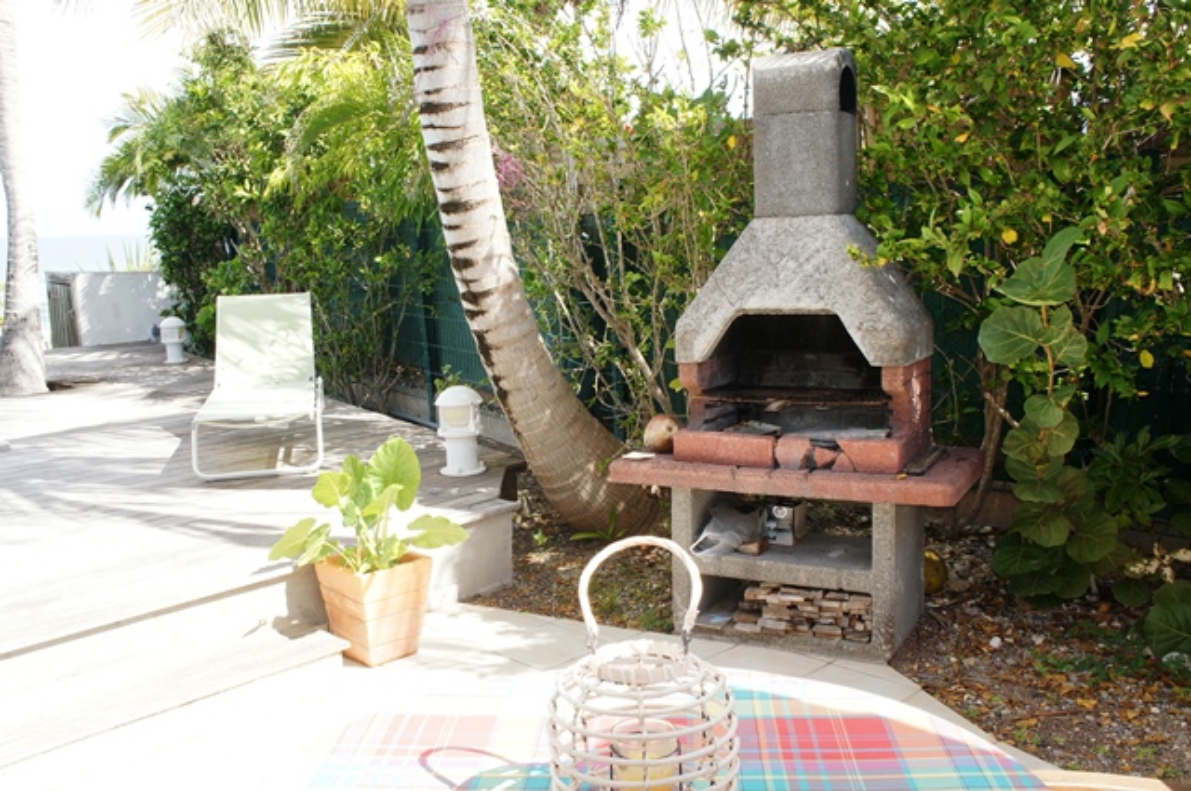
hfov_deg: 57.3
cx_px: 596
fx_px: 1090
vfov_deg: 39.9
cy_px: 396
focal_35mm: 33
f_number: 10
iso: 200
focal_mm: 22
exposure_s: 1/100
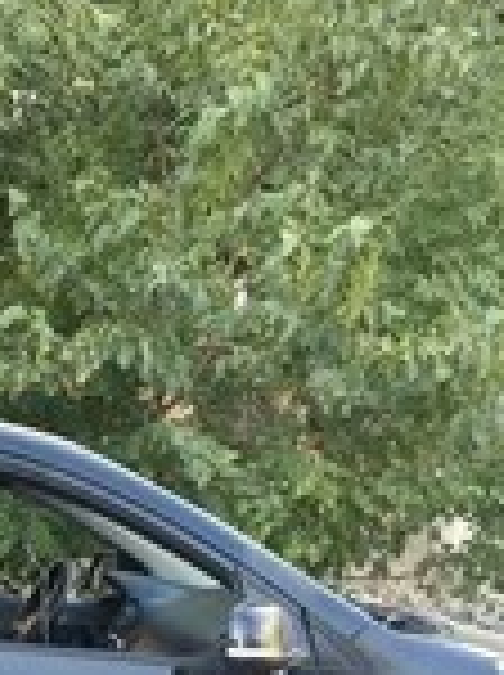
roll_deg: -0.7
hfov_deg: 14.9
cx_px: -63
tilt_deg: -17.4
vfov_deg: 18.7
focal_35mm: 96
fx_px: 1869
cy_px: 922
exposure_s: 1/50
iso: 25
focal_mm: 4.15
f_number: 2.2
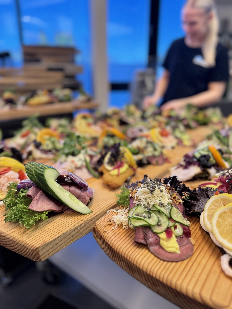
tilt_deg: -17.2
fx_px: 214
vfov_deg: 71.6
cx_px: 116
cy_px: 154
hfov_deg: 56.8
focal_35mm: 24
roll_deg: -1.5
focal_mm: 6.76
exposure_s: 1/100
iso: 80
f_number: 1.78
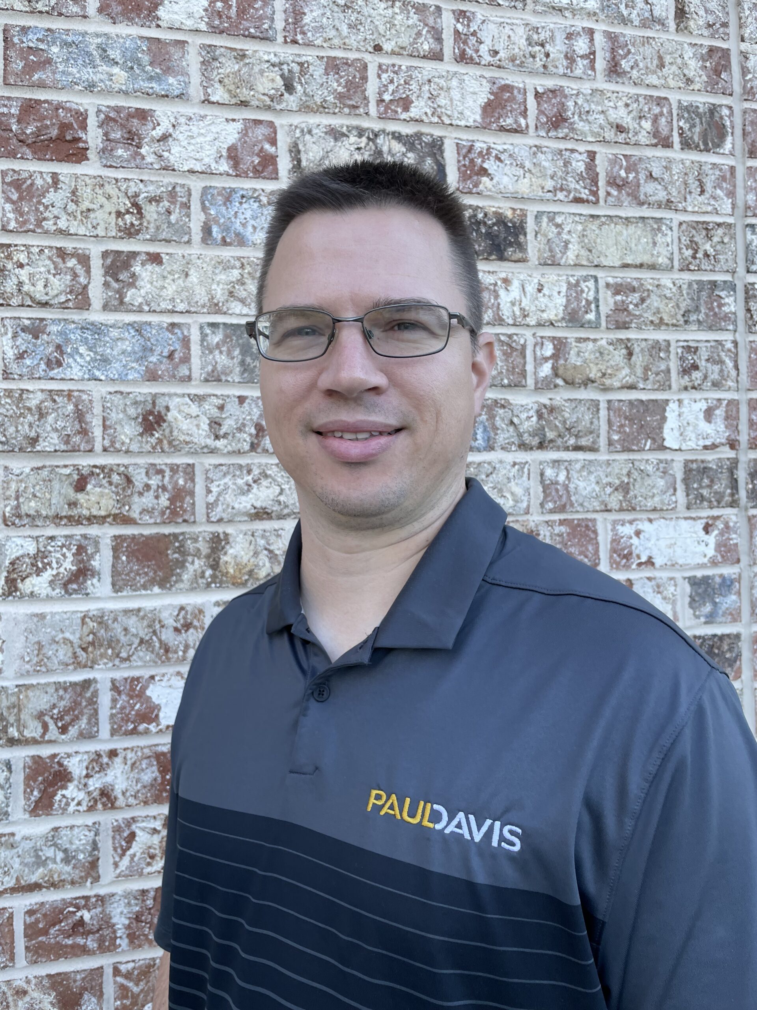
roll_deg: +1.2
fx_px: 758
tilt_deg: -0.2
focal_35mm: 26
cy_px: 505
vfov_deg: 67.3
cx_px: 378
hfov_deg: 53.1
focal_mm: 4.2
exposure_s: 1/215
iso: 32
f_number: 1.6
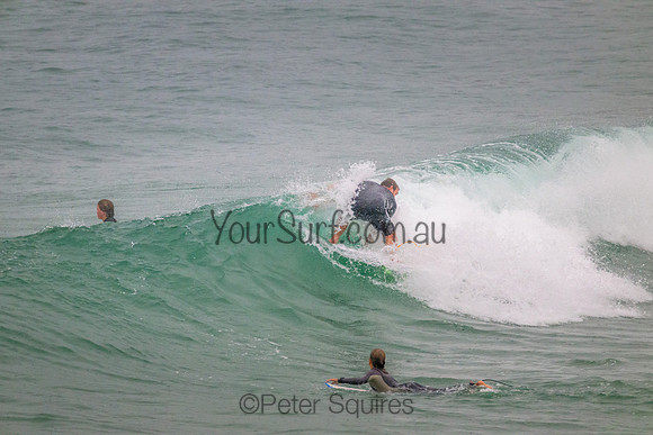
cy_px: 218
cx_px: 326
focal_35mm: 800
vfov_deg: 1.7
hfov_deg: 2.6
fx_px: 14514
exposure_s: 1/1250
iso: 4000
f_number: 11
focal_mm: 800
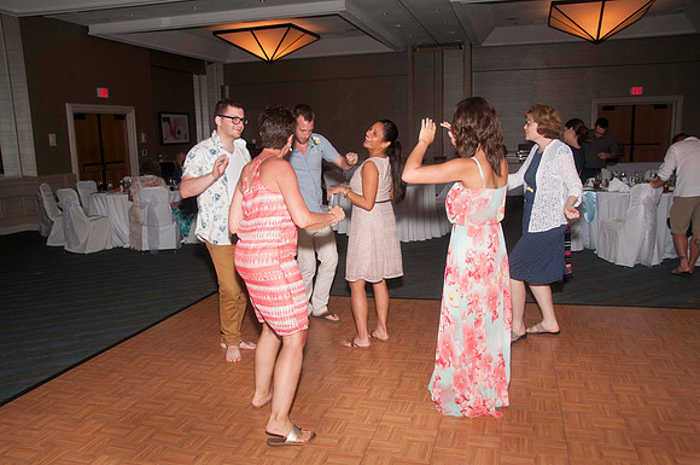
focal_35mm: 30
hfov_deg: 62.0
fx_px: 583
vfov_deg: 43.5
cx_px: 350
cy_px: 232
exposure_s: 1/60
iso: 400
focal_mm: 20
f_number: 5.6
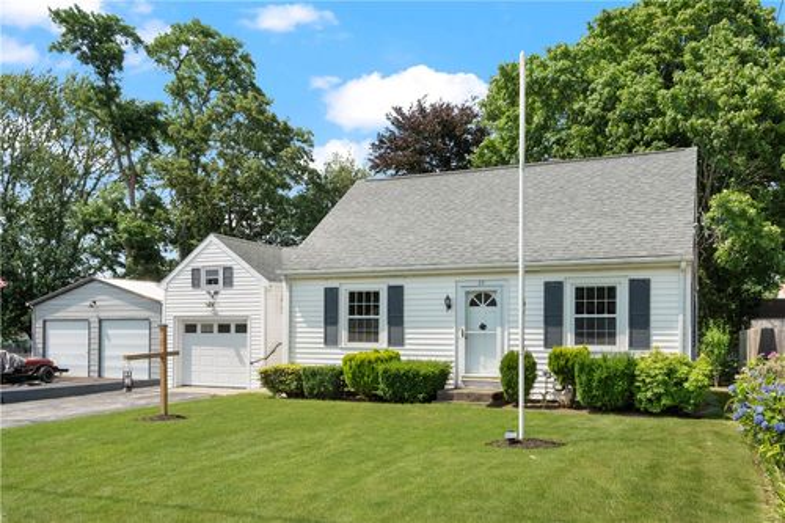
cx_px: 392
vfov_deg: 43.6
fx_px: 654
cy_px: 262
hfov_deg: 61.9
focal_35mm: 30
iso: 400
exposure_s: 1/250
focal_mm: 20
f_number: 14
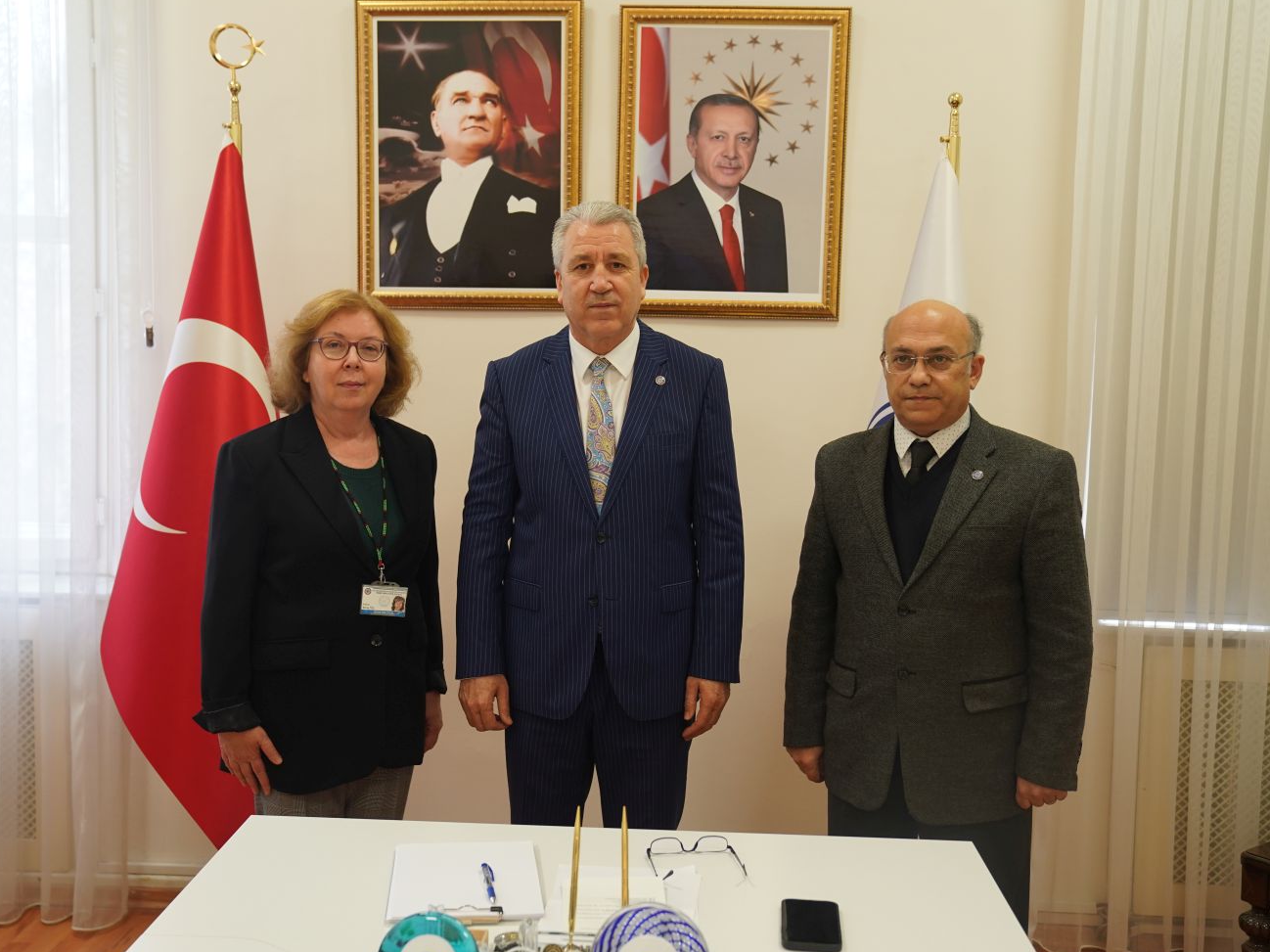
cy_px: 479
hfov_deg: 46.8
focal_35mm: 40
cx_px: 612
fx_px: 1467
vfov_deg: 35.9
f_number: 3.5
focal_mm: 36
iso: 1000
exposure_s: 1/100
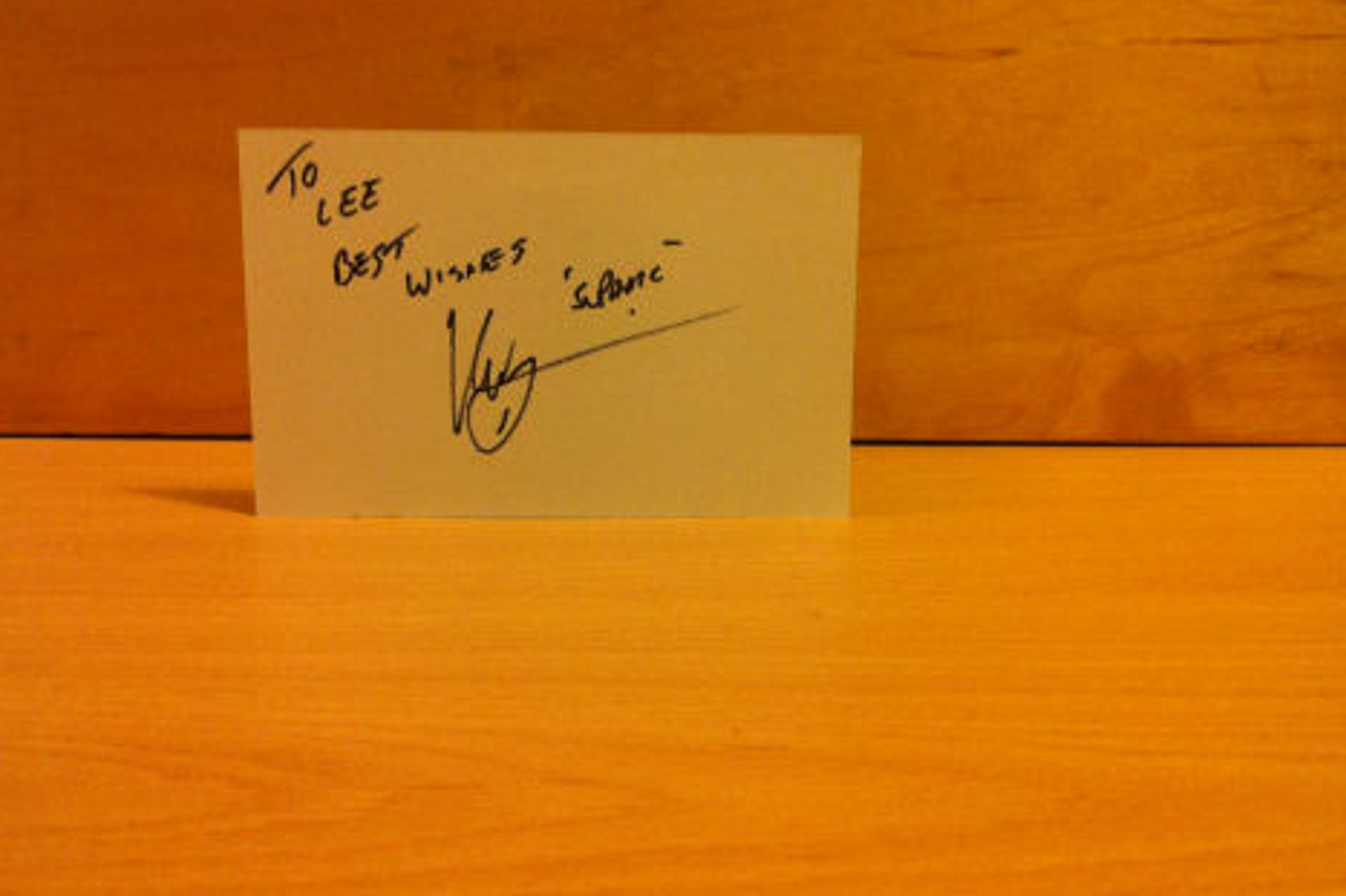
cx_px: 660
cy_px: 408
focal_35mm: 39
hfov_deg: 49.6
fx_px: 1458
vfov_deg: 34.2
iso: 200
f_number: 2.8
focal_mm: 3.85
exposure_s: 1/15
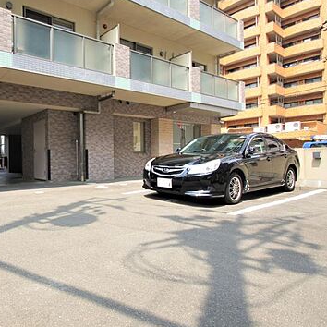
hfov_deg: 63.3
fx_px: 246
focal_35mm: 23
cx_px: 81
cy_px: 147
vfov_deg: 67.1
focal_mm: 10
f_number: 7.1
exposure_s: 1/125
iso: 100
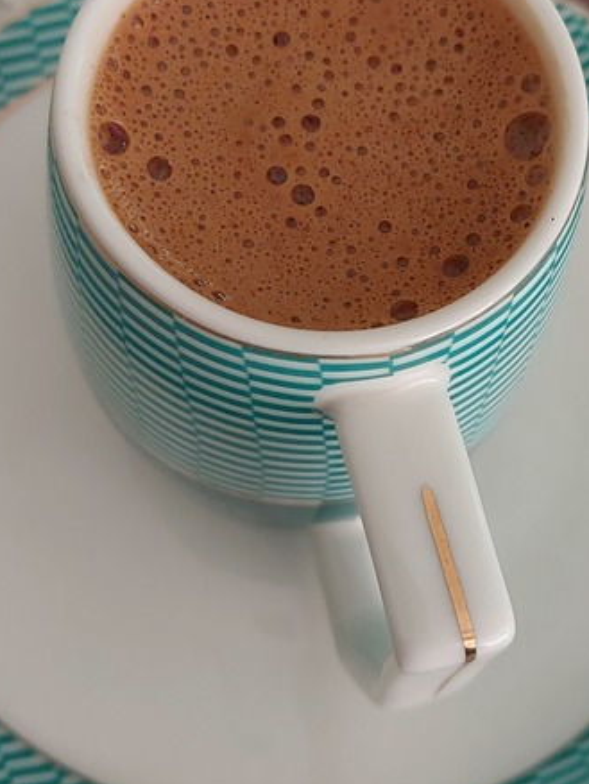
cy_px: 283
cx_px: 342
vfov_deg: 30.5
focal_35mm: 63
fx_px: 1428
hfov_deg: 23.3
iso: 320
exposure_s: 1/50
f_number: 1.8
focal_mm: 4.6
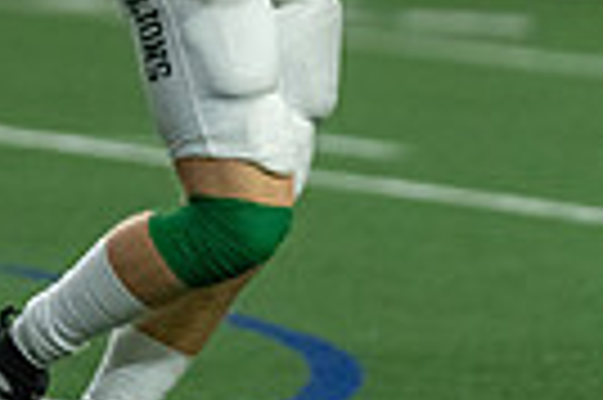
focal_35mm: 865
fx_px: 14471
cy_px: -398
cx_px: -184
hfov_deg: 2.4
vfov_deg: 1.6
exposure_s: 1/1250
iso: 4000
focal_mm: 200
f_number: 2.8
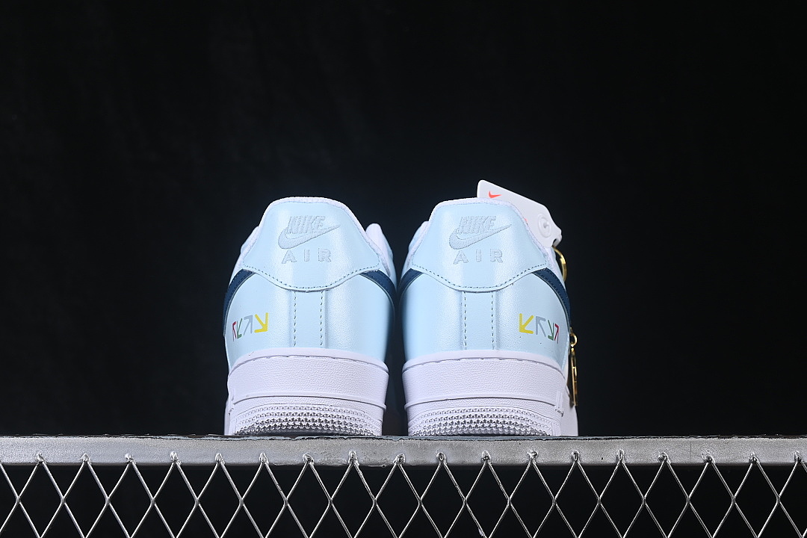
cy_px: 269
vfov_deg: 18.2
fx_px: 1681
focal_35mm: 75
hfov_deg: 27.0
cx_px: 404
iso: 160
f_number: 8
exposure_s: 1/80
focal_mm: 50
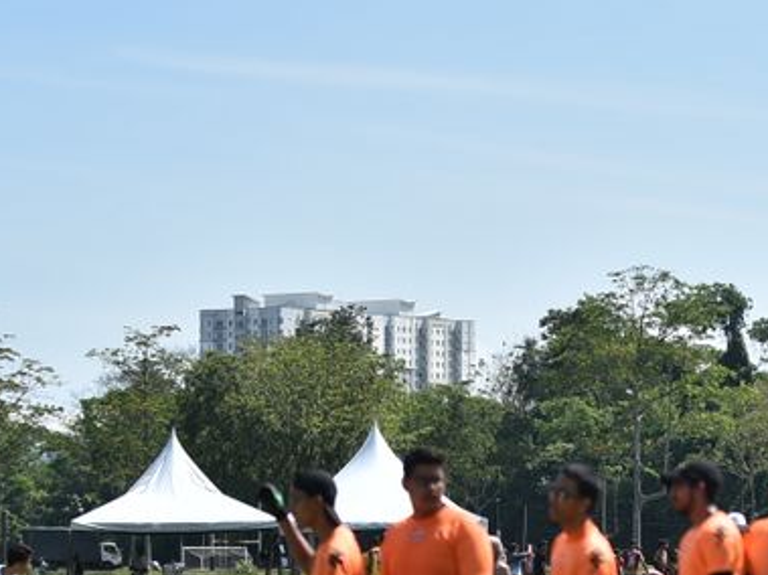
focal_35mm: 195
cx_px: 723
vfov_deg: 7.6
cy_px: 457
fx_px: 4325
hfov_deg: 10.1
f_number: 2.8
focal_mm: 75
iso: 100
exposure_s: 1/1600
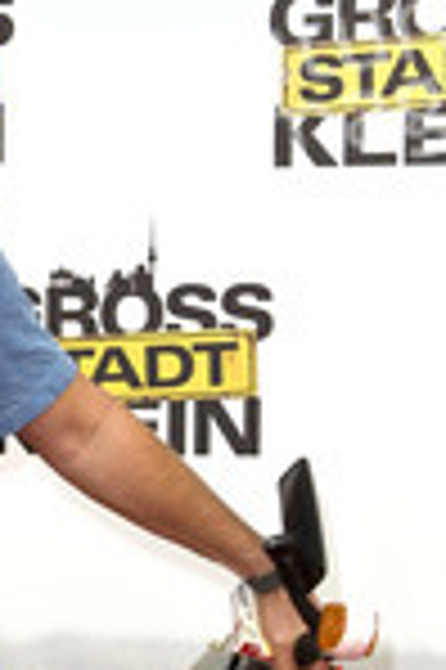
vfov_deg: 15.4
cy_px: 773
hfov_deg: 10.4
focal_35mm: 129
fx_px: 2403
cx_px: -137
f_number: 7.1
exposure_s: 1/250
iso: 800
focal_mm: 48
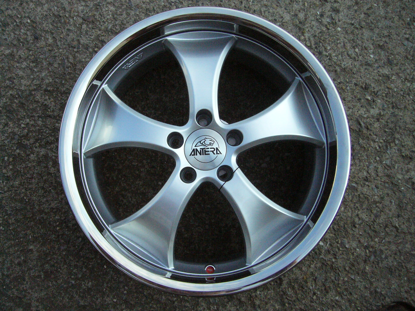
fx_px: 420
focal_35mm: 35
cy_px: 156
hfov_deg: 52.6
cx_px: 208
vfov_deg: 40.7
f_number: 5.6
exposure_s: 1/640
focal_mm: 5.8
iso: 400
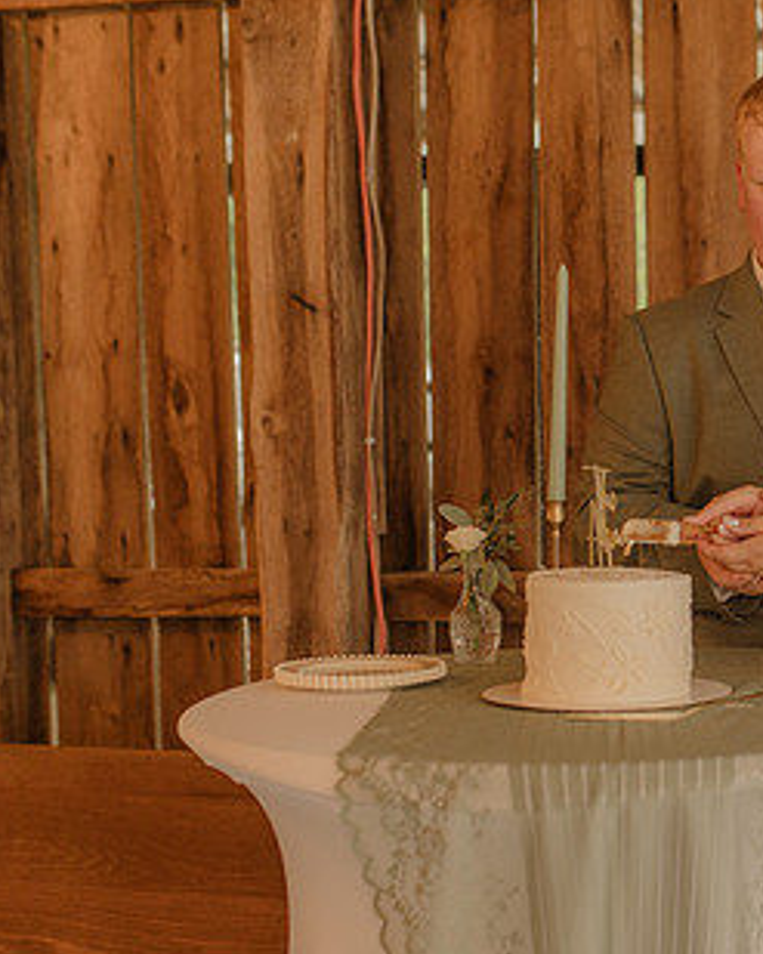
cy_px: 516
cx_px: 856
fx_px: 1836
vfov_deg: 29.1
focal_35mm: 65
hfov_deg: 22.1
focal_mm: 35
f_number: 2.5
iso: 640
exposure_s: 1/200
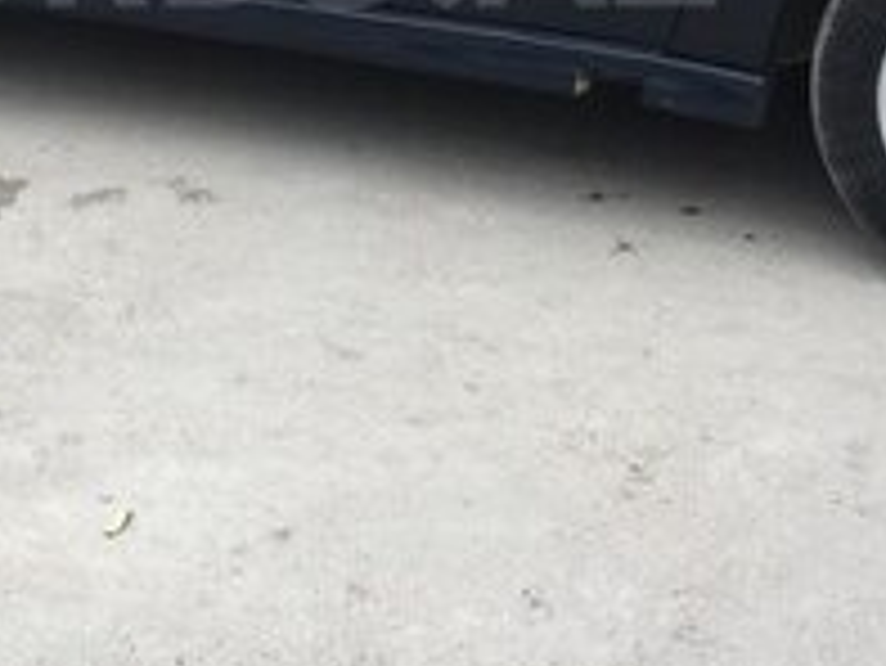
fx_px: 2484
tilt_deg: -17.2
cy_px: -61
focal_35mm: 97
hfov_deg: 20.1
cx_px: 256
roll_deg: -2.7
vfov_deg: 14.9
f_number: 2.2
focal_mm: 4.15
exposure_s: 1/111
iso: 32
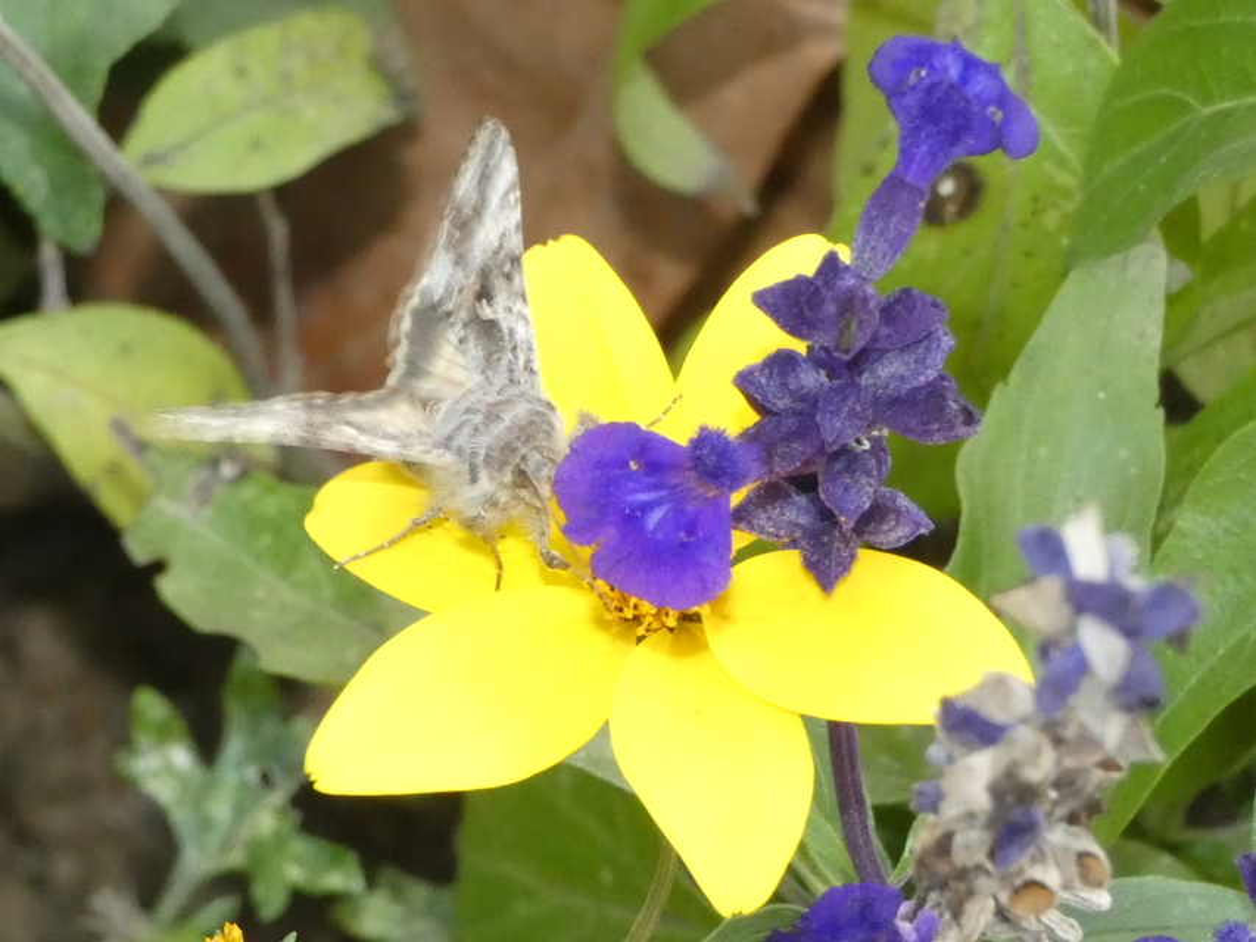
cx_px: 628
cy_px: 471
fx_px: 6278
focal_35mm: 173
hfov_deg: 11.4
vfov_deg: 8.6
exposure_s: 1/60
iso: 640
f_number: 5.5
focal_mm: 30.9
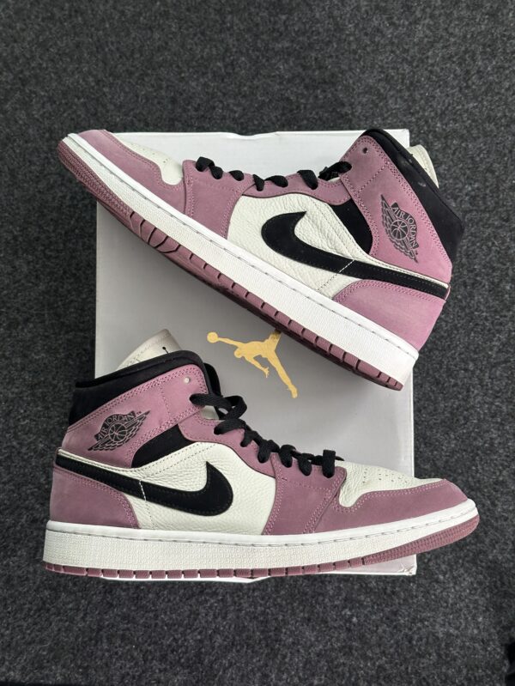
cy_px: 343
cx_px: 258
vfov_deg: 39.6
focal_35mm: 48
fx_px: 951
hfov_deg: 30.3
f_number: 1.78
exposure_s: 1/51
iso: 100
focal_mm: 6.86
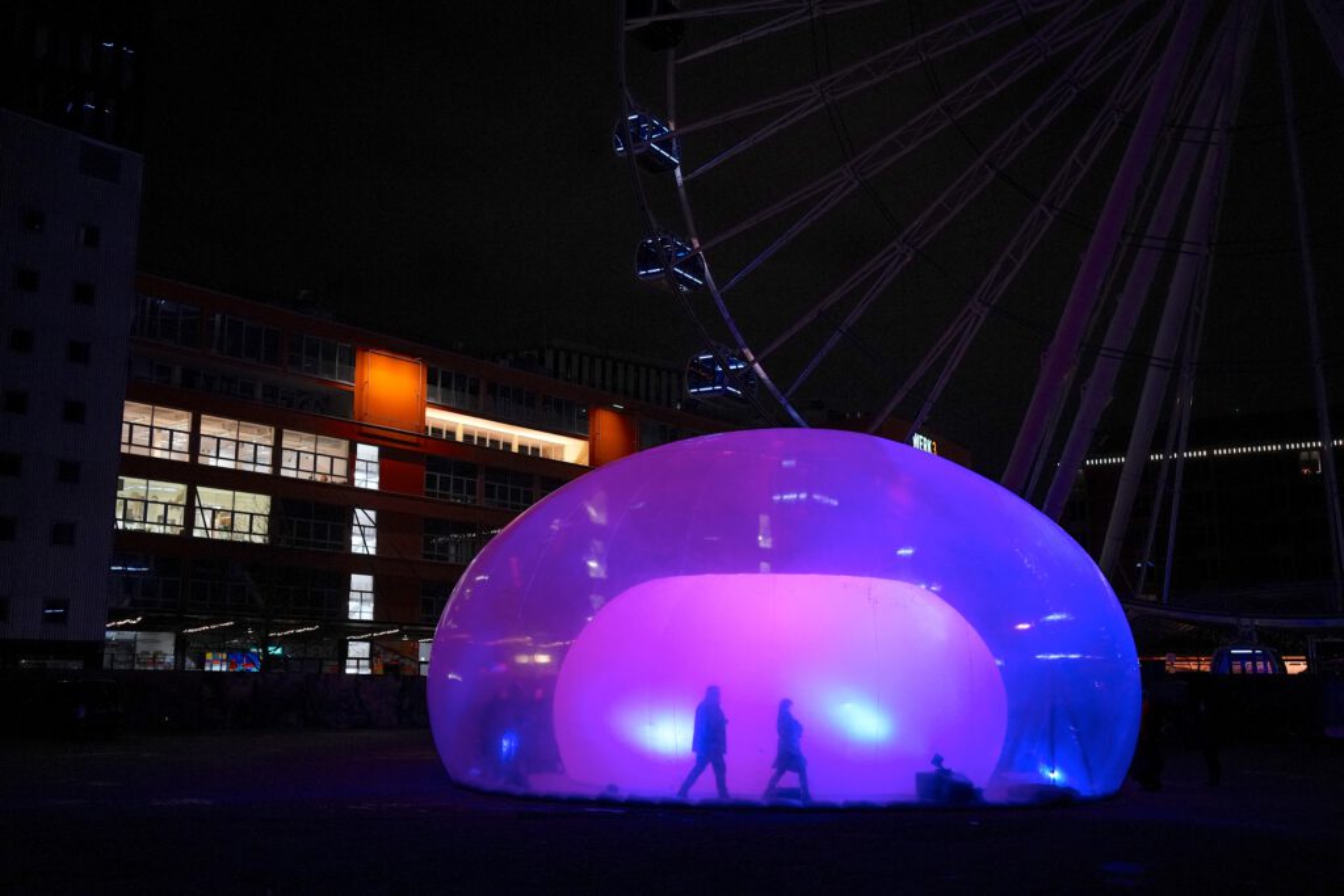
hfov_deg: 54.4
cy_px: 448
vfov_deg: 37.9
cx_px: 672
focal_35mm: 35
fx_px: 1307
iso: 3200
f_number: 2.8
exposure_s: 1/160
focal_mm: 35
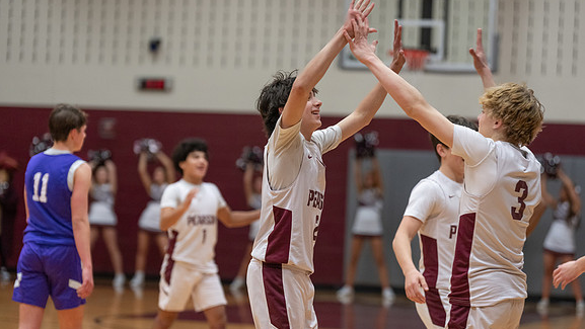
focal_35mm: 141
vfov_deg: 8.6
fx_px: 2188
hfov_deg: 15.2
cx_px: 293
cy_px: 188
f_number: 2.8
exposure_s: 1/500
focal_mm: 125
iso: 1600
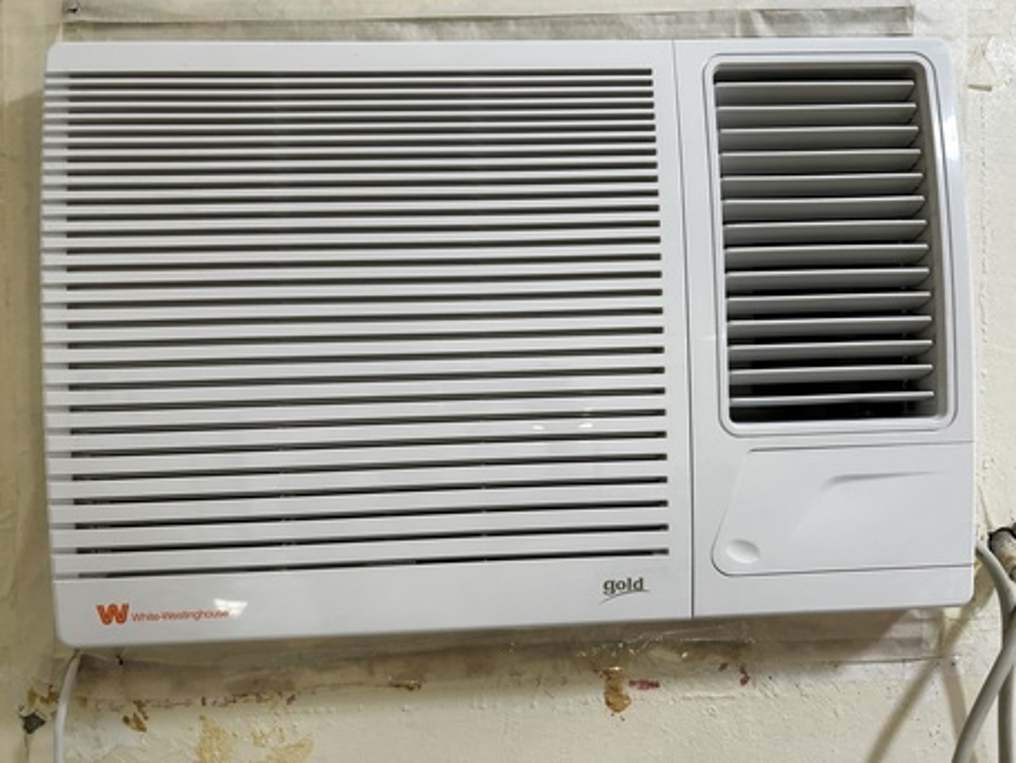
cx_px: 508
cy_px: 382
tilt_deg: -1.1
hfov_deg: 67.3
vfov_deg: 53.1
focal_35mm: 26
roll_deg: +1.8
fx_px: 763
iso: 64
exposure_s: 1/120
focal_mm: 5.7
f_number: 1.5
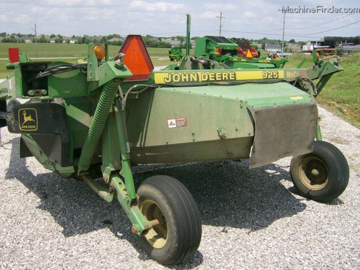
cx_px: 180
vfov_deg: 39.7
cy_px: 135
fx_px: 374
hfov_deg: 51.4
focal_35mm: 36
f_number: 4.7
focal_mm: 6
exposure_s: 1/762
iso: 100
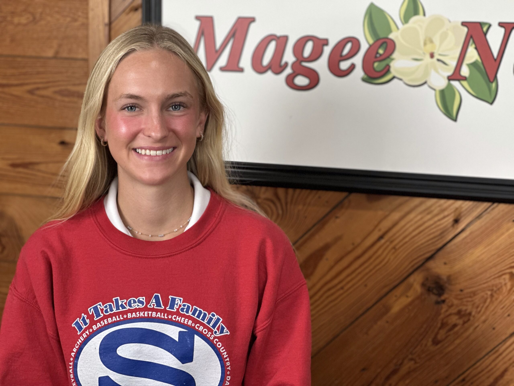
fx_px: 1143
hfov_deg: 25.3
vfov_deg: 19.1
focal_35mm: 77
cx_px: 257
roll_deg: -2.0
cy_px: 193
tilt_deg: -7.0
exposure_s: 1/40
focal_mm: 9
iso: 200
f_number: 2.8
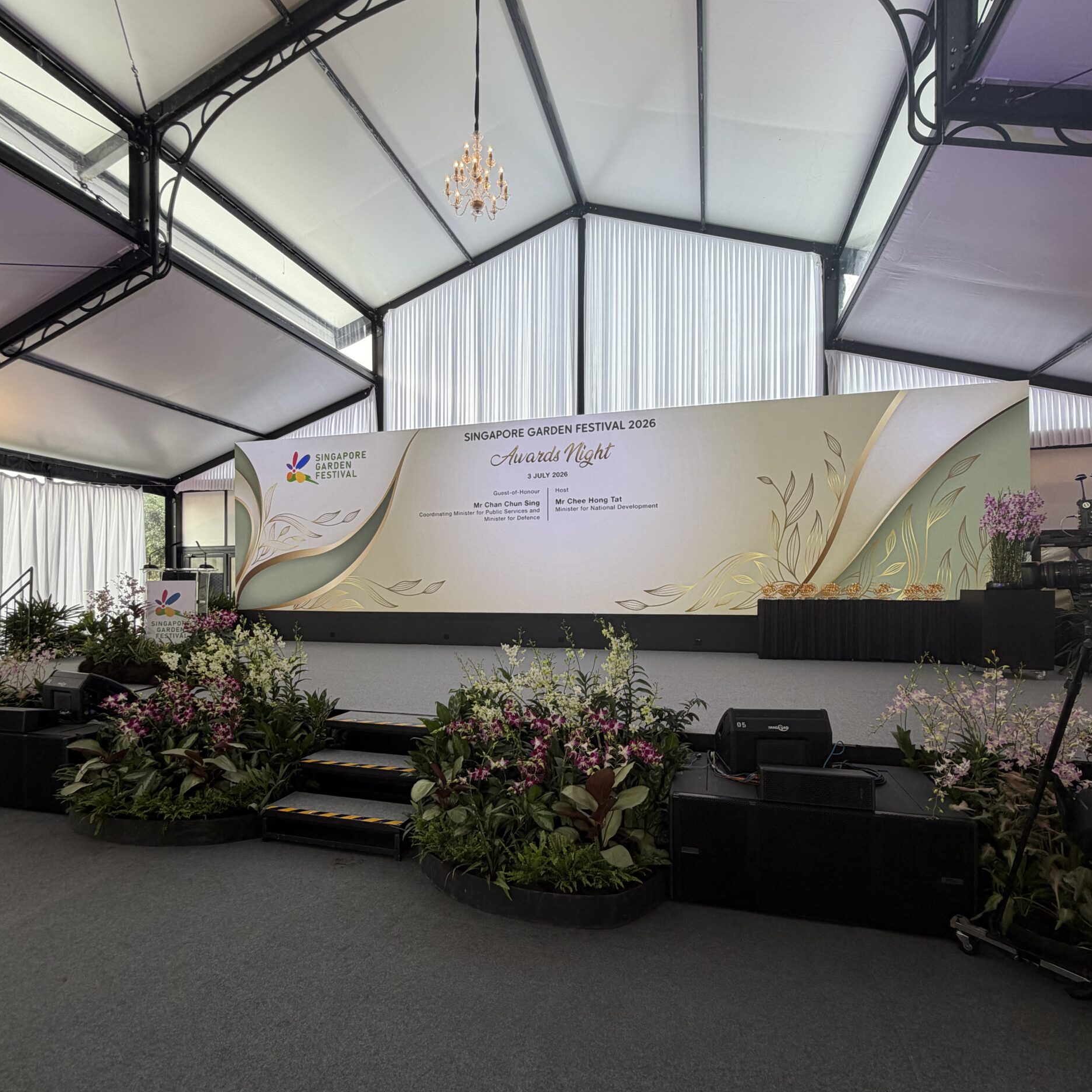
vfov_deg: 83.8
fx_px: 607
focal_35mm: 17
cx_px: 543
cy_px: 590
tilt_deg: -0.8
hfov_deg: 84.0
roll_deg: -0.3
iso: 50
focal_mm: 2.22
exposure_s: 1/100
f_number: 2.2
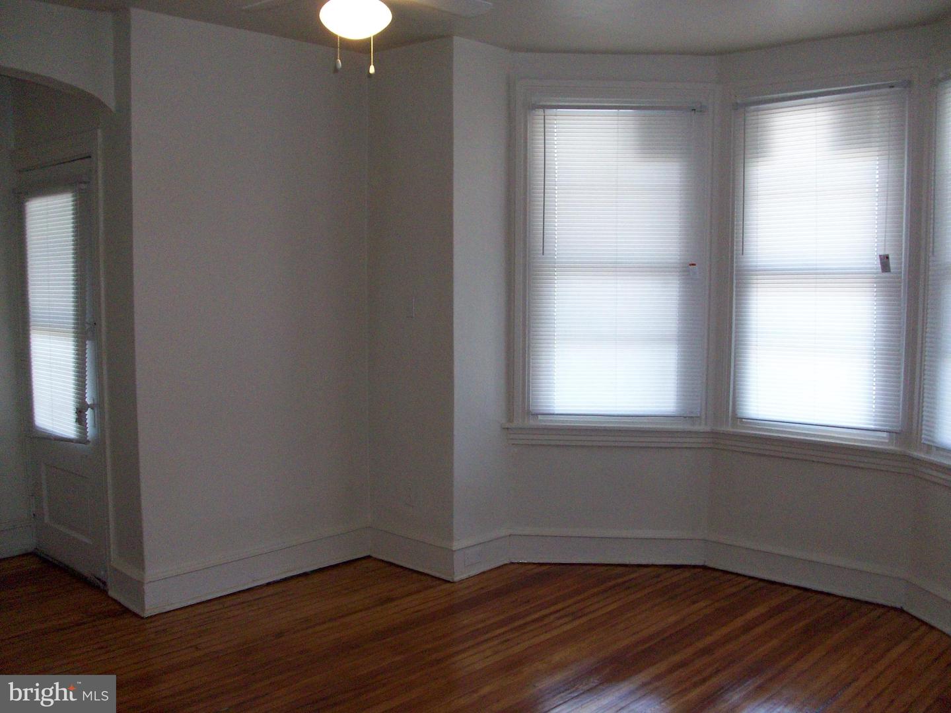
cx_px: 476
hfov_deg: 54.0
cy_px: 356
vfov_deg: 41.8
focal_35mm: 34
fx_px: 934
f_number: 2.8
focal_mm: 5.7
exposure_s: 1/60
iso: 160
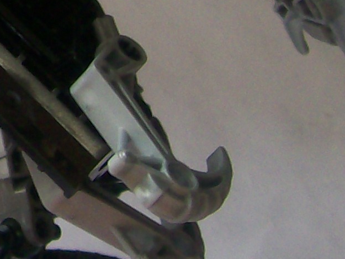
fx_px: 1764
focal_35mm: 177
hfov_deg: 10.2
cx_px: -362
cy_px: -172
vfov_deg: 8.2
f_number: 2.7
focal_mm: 6
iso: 80
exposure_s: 1/67.8
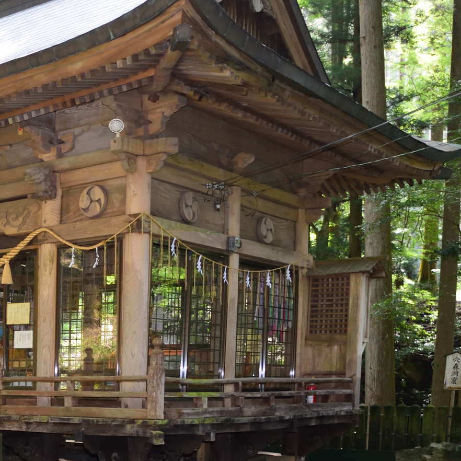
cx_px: -13
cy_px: 233
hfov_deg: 30.2
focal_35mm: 52
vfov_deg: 32.8
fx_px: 783
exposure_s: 1/125
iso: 720
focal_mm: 18
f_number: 5.6
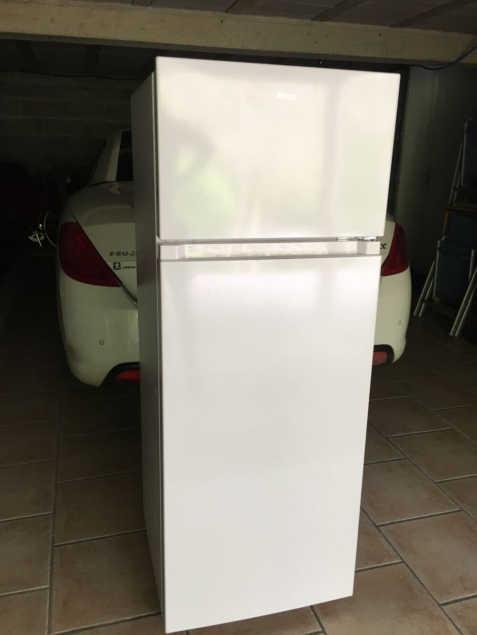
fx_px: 533
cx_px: 238
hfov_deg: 48.2
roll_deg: -1.4
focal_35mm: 29
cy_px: 318
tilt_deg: -16.2
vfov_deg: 61.7
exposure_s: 1/17
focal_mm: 4.15
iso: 32
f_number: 2.2
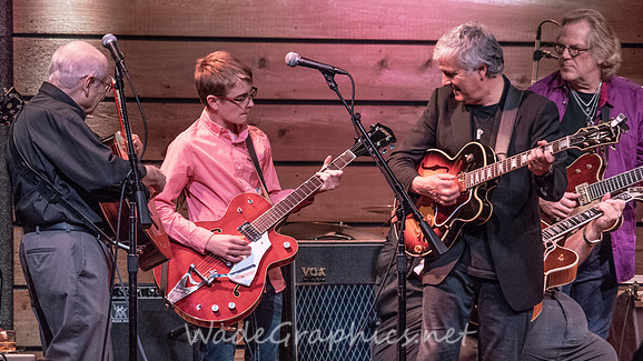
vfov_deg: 4.4
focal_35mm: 275
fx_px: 4688
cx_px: 293
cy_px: 171
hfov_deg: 7.8
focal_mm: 240
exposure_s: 1/100
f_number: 8
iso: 6400
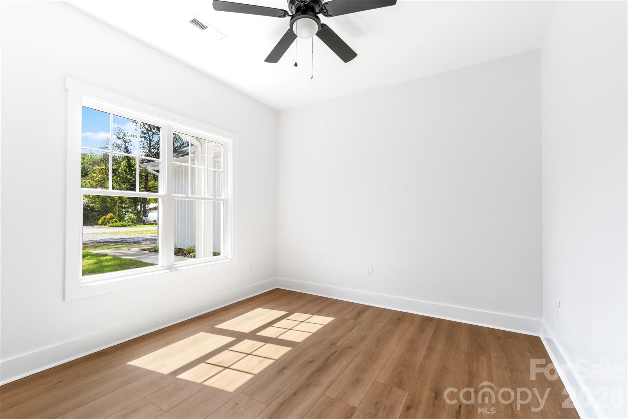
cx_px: 314
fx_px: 262
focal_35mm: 15
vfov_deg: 77.3
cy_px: 210
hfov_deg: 100.4
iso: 100
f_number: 7.1
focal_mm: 10
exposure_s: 1/60
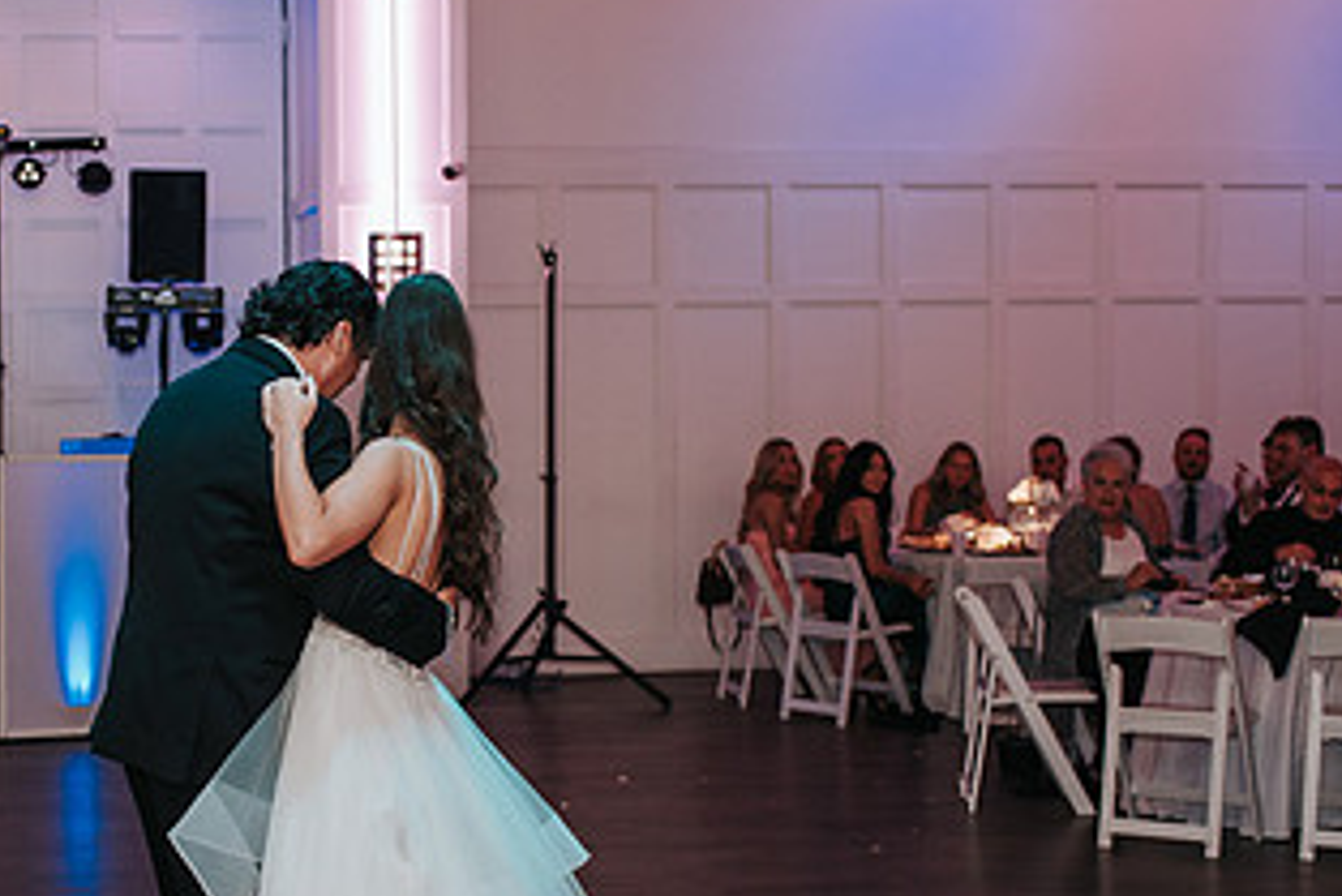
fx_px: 2461
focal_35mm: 66
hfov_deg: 29.8
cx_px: 270
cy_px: 594
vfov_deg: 20.6
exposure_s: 1/200
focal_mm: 35
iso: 1000
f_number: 2.8
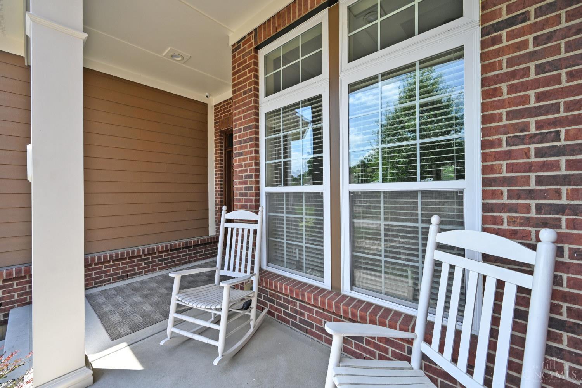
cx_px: 291
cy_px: 194
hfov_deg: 104.3
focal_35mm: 14
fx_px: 226
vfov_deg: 81.2
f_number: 5.6
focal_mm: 14
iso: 200
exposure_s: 1/250
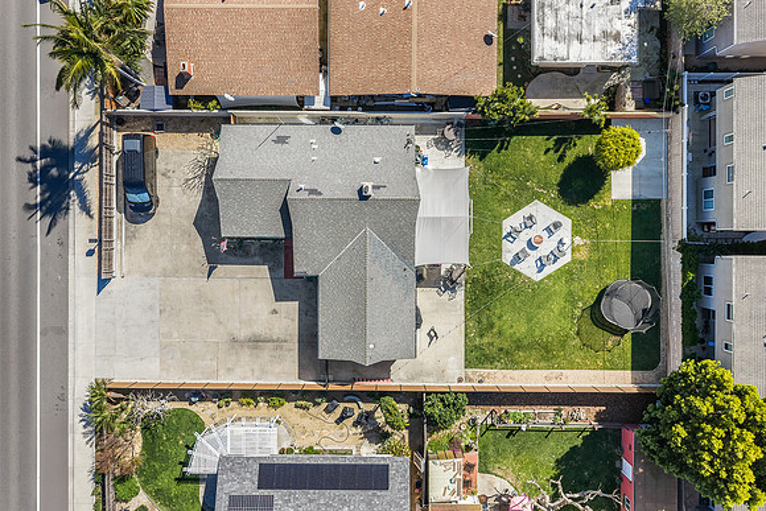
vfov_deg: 46.4
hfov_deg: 65.5
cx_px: 383
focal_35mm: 28
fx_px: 596
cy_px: 256
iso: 320
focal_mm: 14.4
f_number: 2.8
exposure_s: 1/1000
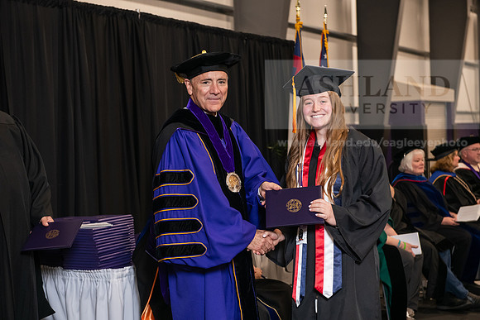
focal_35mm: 66
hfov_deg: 30.5
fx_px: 880
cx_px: 240
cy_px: 160
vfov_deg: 20.6
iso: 1600
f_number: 5
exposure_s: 1/125
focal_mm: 66
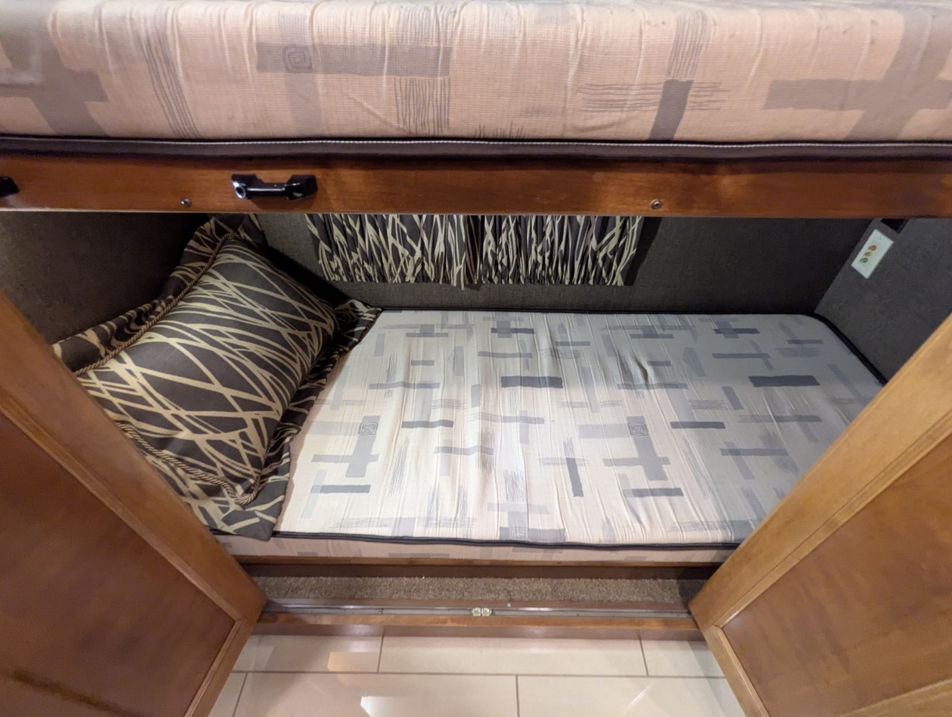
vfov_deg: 78.2
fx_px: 441
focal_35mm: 16
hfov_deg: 94.4
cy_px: 358
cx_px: 476
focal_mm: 2.35
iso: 843
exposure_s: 1/23.8
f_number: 2.2
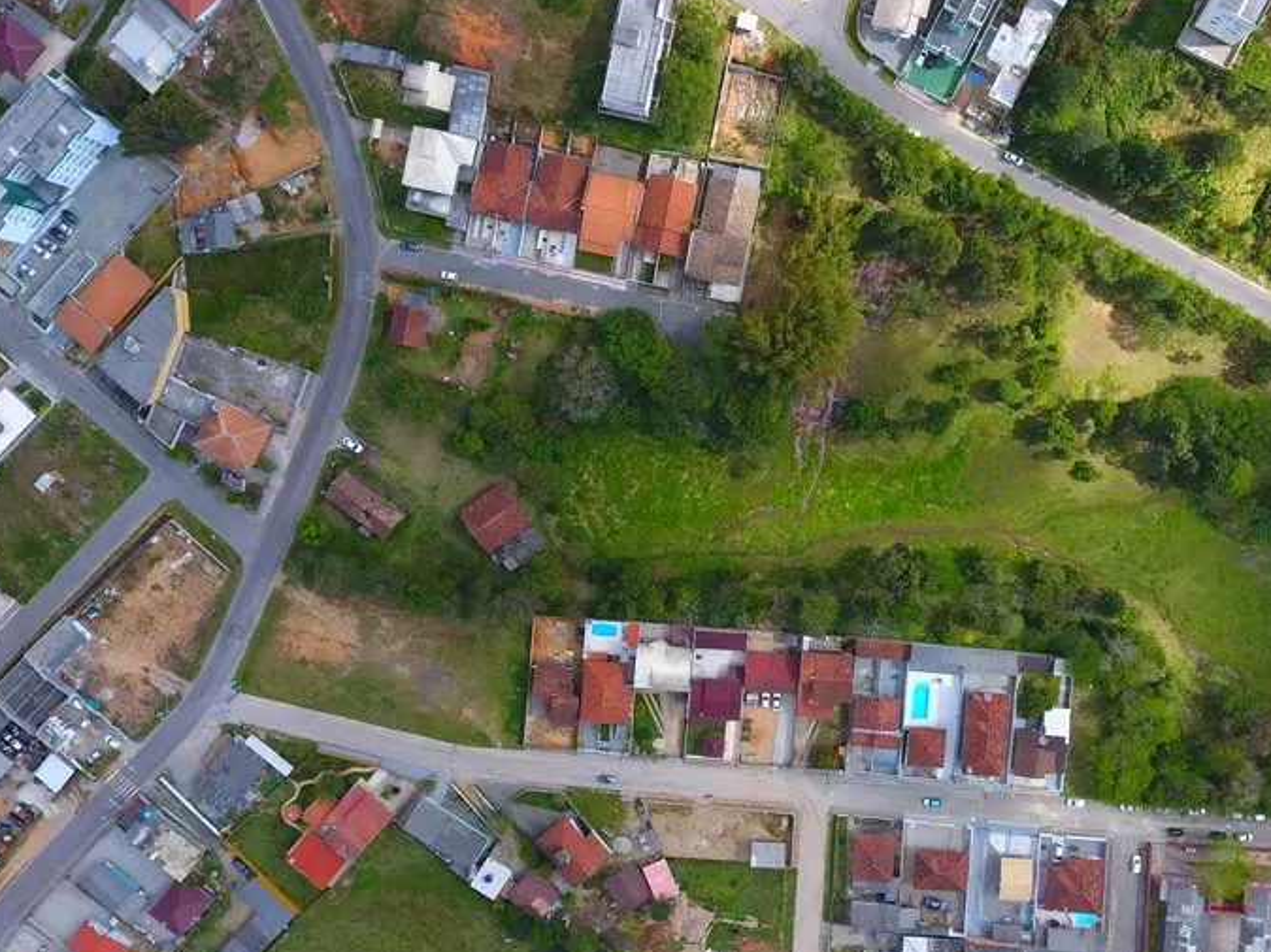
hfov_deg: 48.6
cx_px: 773
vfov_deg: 37.7
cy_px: 468
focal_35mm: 38
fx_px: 1395
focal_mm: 3.61
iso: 100
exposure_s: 1/421
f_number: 2.8
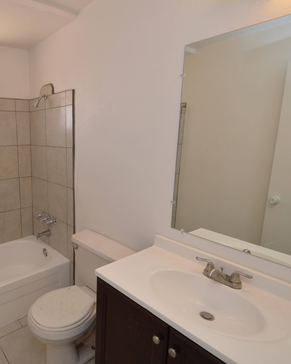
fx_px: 237
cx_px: 65
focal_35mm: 22
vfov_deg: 75.0
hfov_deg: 59.0
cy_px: 180
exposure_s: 1/80
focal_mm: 10
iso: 400
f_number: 4.5
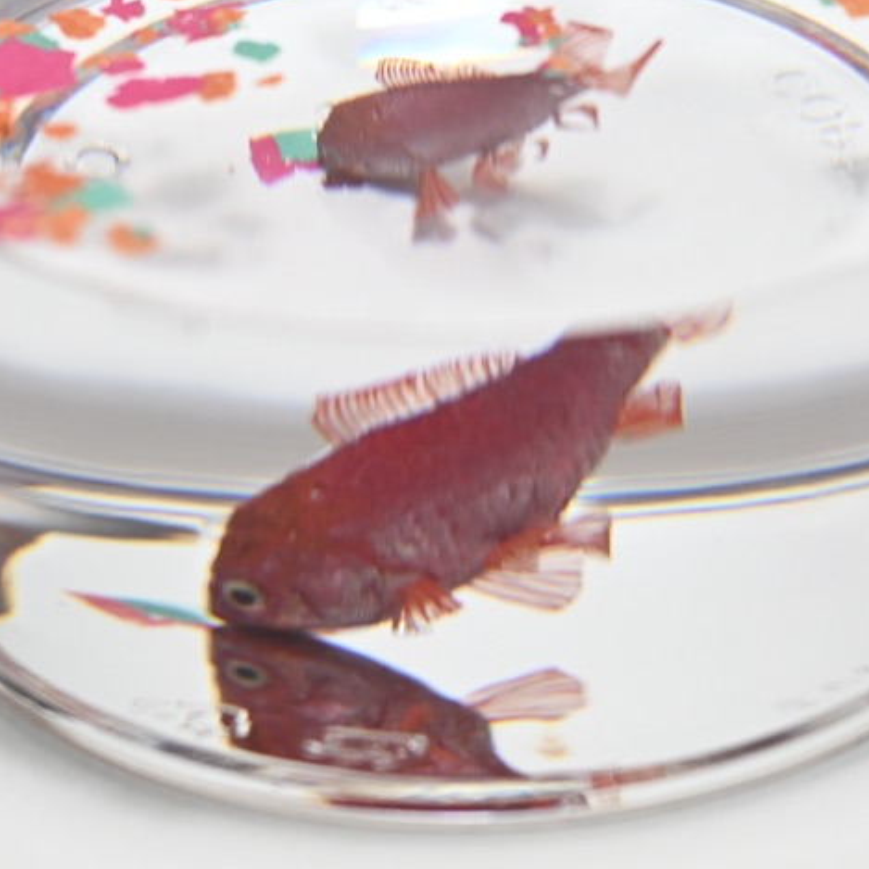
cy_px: 296
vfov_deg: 13.1
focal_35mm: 133
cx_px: 422
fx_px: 3785
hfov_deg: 13.1
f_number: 2.8
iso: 400
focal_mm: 35
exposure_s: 1/200
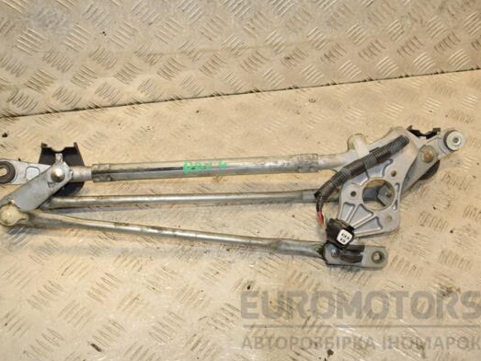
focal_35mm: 43
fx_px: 597
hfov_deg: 43.8
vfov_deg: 33.6
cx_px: 223
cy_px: 182
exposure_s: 1/200
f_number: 7.1
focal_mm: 26
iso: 800
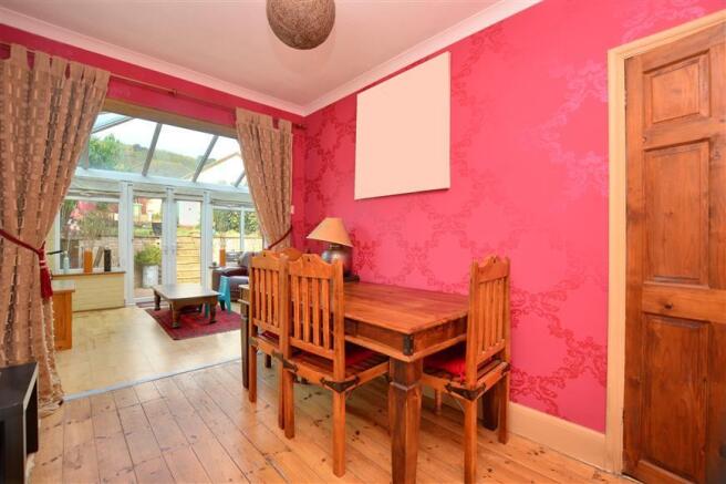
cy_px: 242
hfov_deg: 100.4
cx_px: 363
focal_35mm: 15
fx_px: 302
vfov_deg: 77.3
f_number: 5.6
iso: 400
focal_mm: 10
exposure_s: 1/13
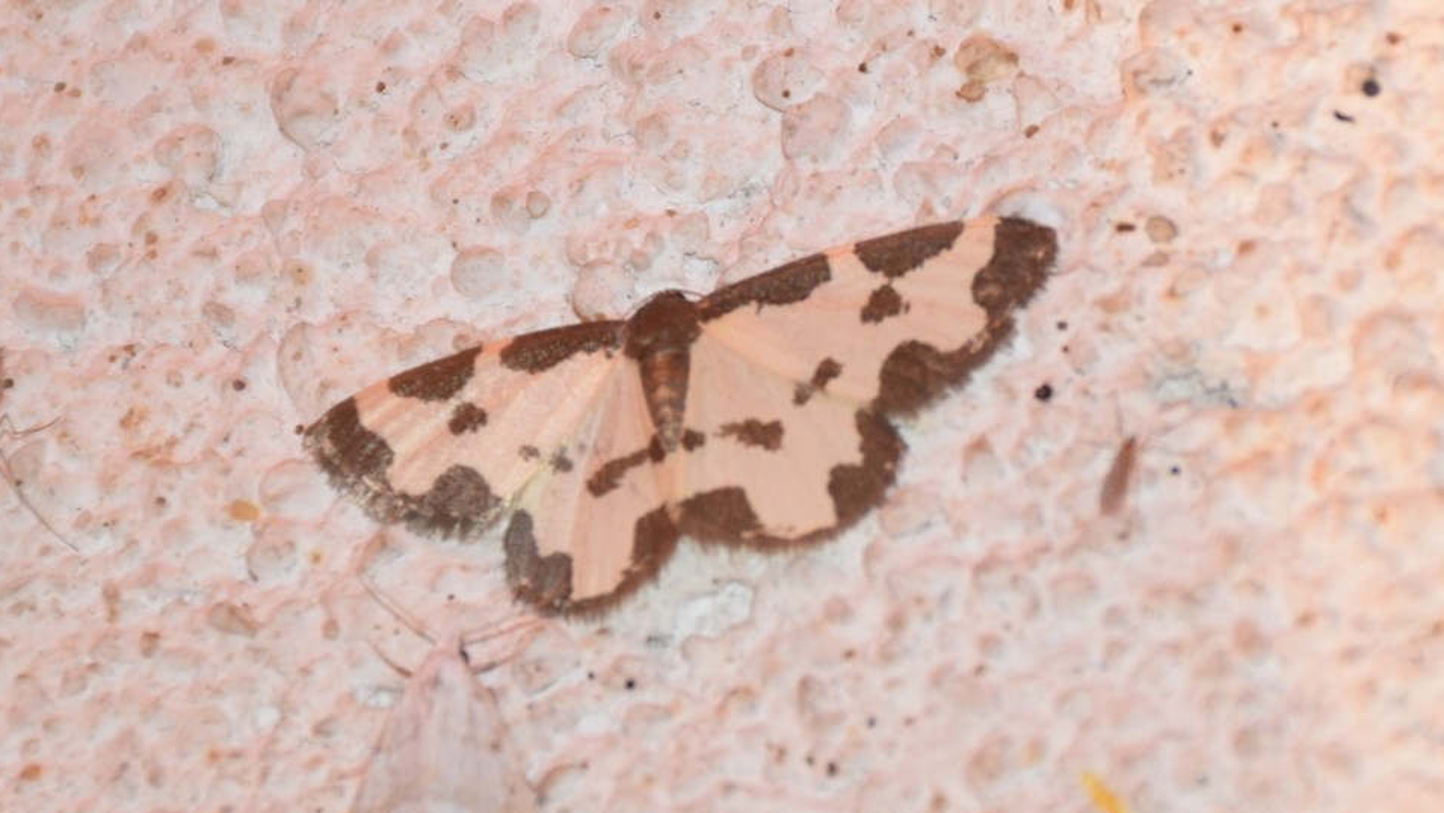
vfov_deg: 5.5
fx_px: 8463
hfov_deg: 9.8
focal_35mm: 221
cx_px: 720
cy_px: 363
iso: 320
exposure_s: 1/125
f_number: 7.1
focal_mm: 140
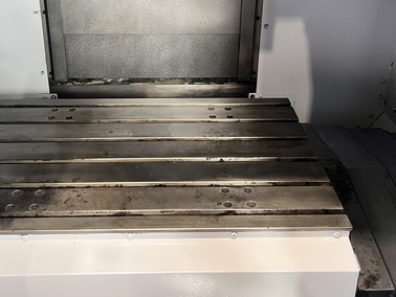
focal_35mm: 44
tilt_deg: -23.0
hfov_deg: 42.9
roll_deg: -0.8
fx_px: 504
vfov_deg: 32.4
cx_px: 175
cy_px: 81
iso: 160
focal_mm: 5.1
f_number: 1.6
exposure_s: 1/60
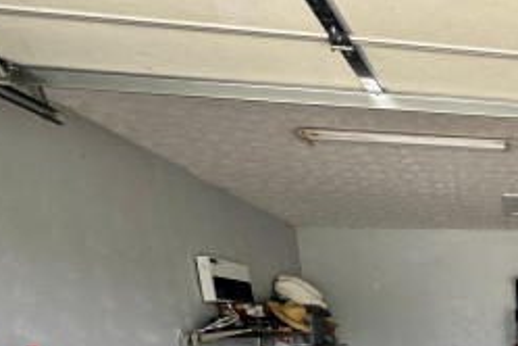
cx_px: 663
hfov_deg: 35.3
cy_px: 450
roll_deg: +1.4
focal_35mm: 39
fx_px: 561
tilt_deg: -12.3
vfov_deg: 28.2
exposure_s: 1/99
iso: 64
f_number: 2.2
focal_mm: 2.22
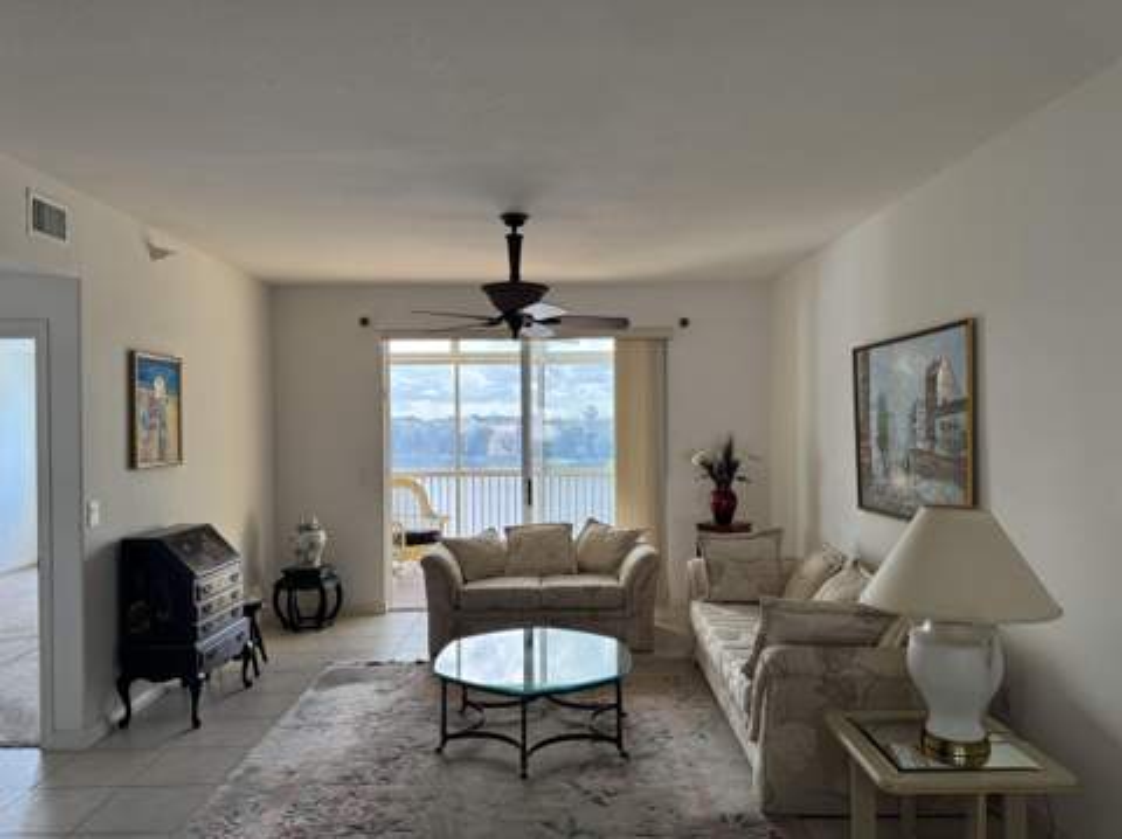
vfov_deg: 56.7
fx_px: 777
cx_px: 561
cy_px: 420
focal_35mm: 24
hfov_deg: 71.7
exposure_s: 1/120
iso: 125
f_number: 1.78
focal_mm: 6.76
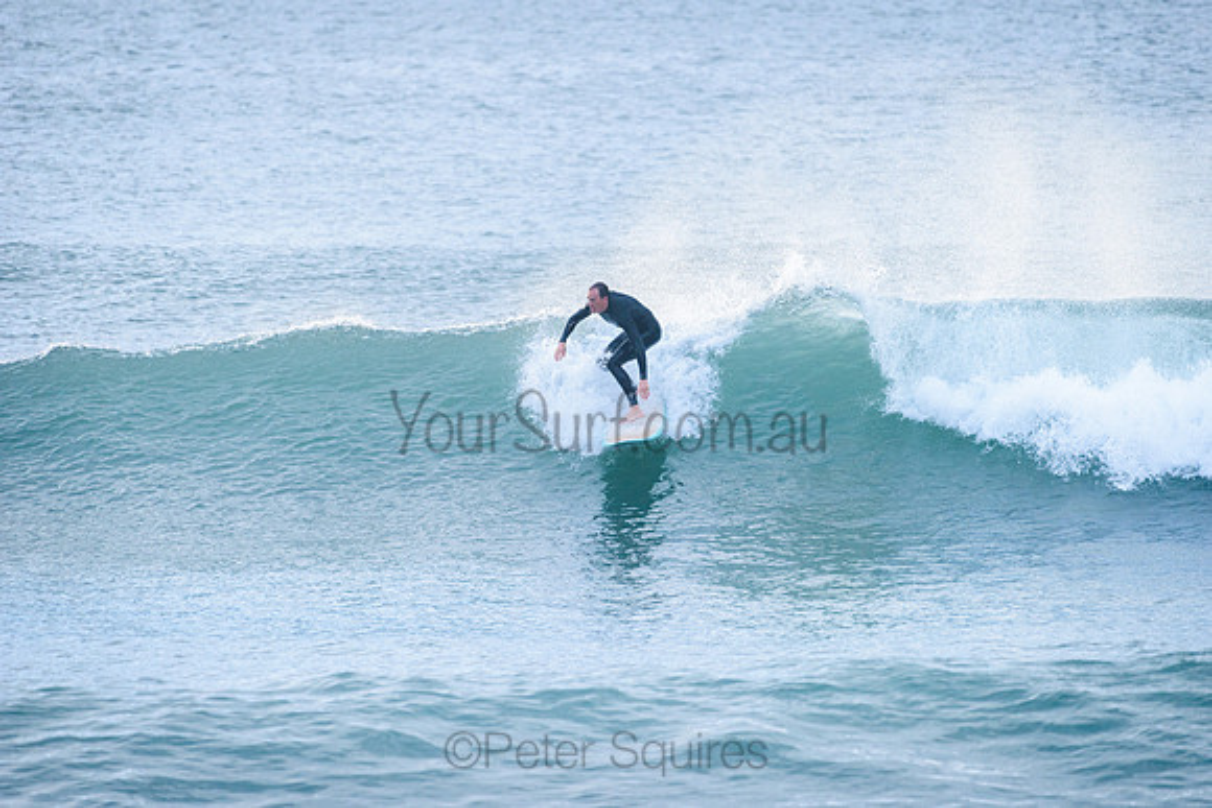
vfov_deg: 2.7
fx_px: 16931
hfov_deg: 4.1
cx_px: 606
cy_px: 404
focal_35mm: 503
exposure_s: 1/1000
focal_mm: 500
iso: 900
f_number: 5.6
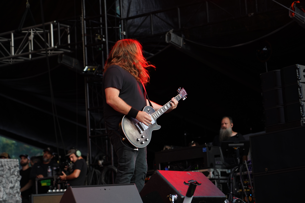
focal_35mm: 105
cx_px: 152
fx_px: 890
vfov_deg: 13.0
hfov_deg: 19.5
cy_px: 102
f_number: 4
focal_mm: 105
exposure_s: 1/125
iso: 320
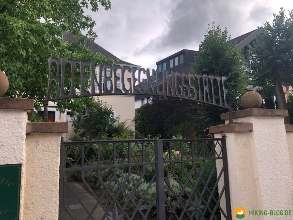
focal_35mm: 28
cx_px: 146
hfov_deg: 63.4
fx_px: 237
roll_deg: +0.0
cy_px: 110
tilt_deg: +8.3
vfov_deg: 49.7
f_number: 1.8
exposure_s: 1/241
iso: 20
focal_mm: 3.99
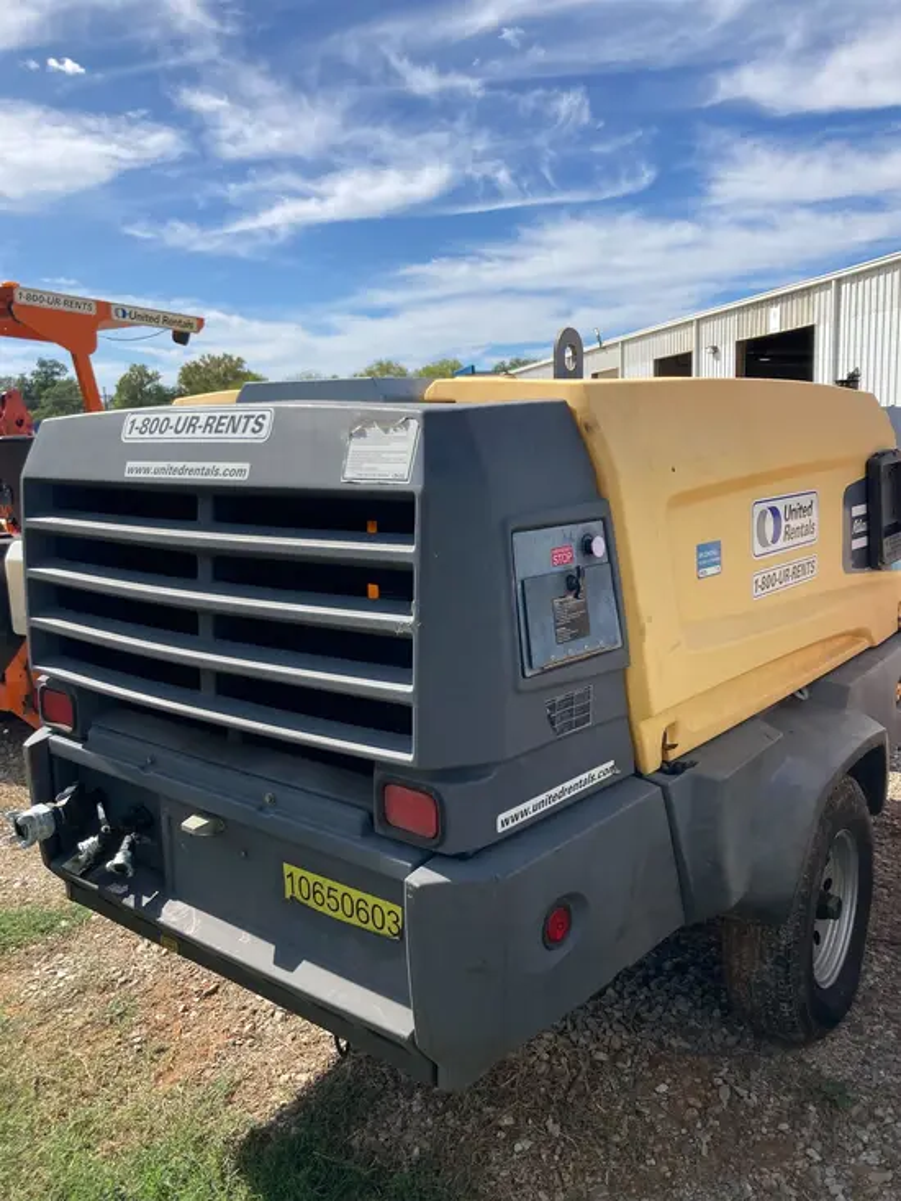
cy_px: 600
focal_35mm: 28
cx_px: 450
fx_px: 971
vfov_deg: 63.4
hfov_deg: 49.8
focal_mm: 3.99
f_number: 1.8
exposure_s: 1/2114
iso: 20
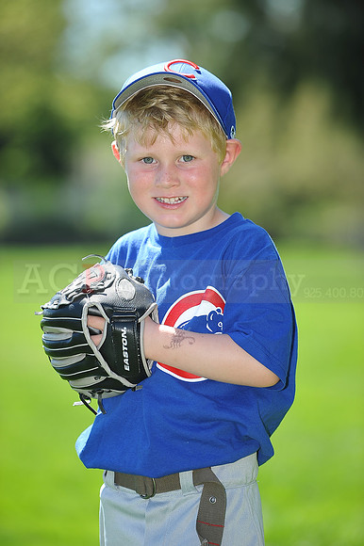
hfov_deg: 6.9
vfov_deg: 10.3
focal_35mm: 200
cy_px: 273
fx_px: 3037
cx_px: 182
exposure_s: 1/640
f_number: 4.5
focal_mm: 200
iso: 200
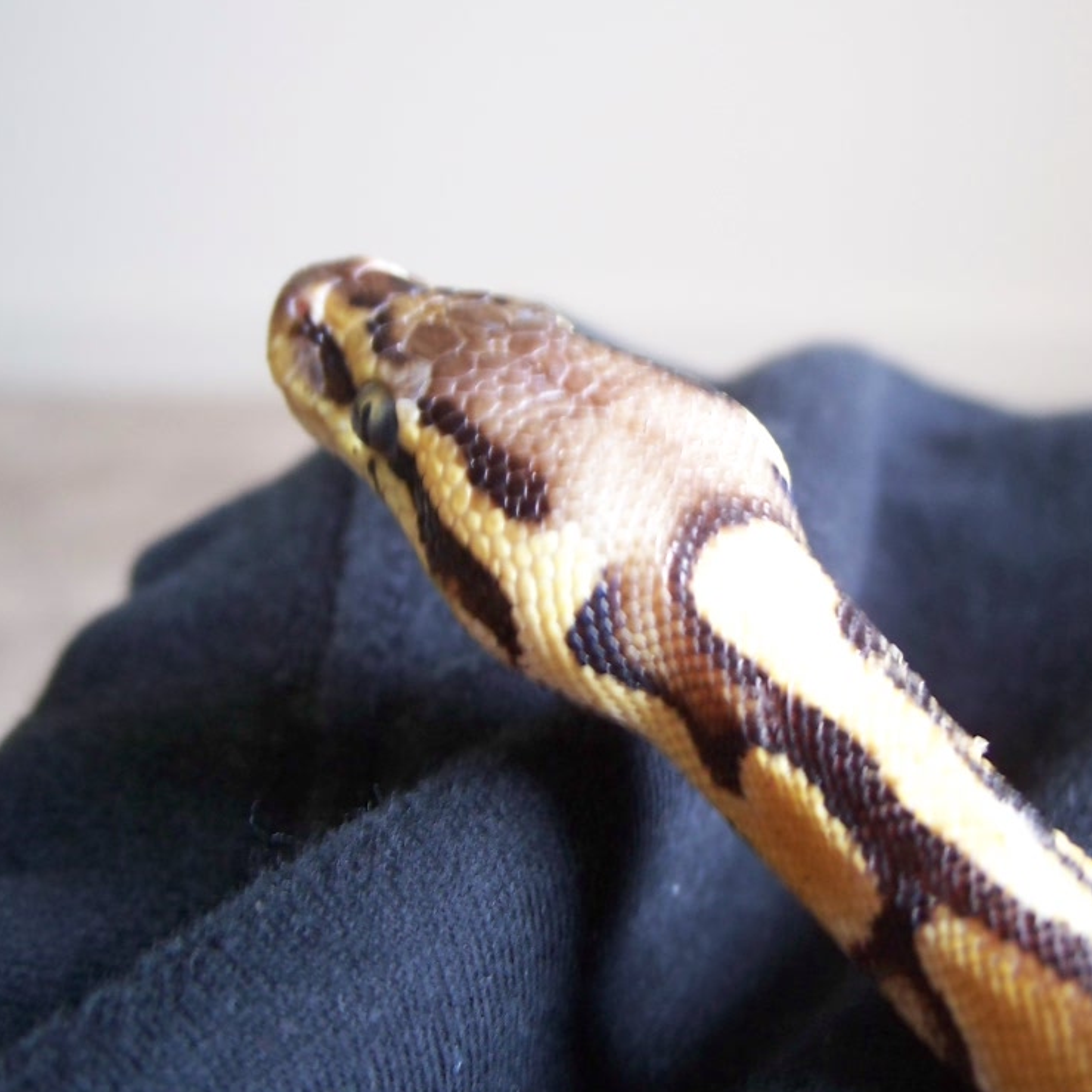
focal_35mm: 53
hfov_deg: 32.1
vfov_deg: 32.2
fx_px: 1892
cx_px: 664
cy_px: 519
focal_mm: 7.8
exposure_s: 1/30
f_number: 2.8
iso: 200
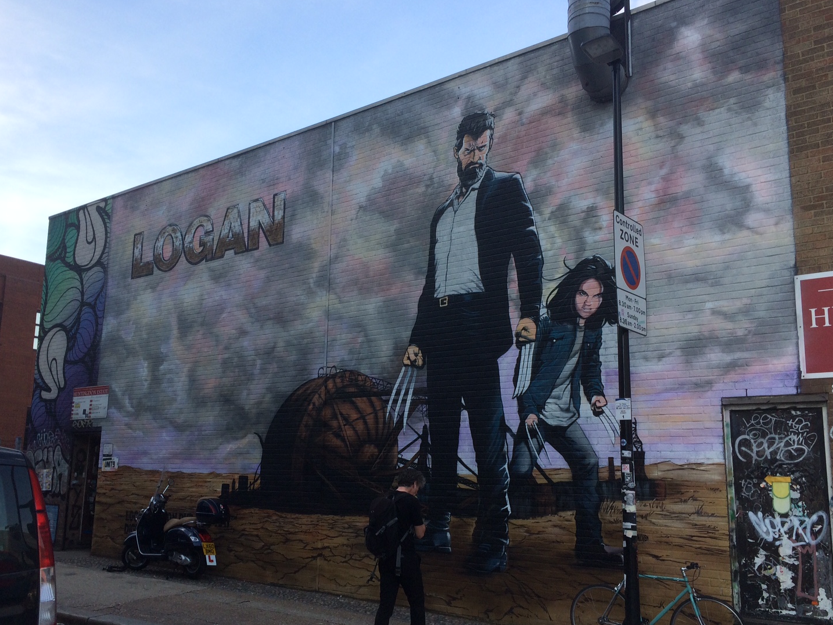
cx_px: 388
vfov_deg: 42.9
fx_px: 794
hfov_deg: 55.3
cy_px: 344
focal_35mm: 33
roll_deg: -1.1
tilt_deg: +9.0
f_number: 2.2
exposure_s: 1/651
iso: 32
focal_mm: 4.15
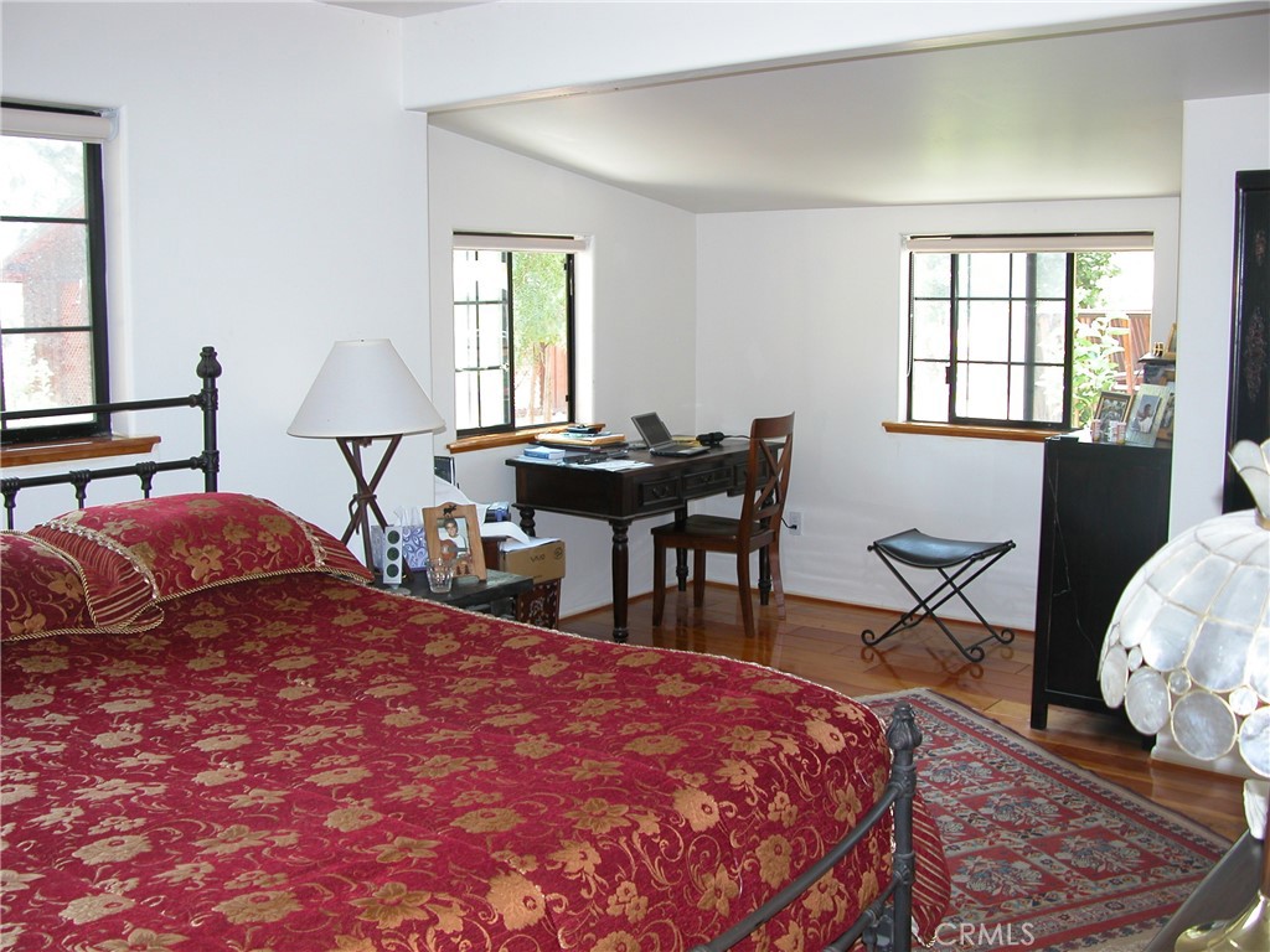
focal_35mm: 35
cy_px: 476
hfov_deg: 52.6
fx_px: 1284
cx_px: 635
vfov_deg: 40.7
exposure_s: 1/30
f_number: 2.8
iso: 100
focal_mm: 8.9
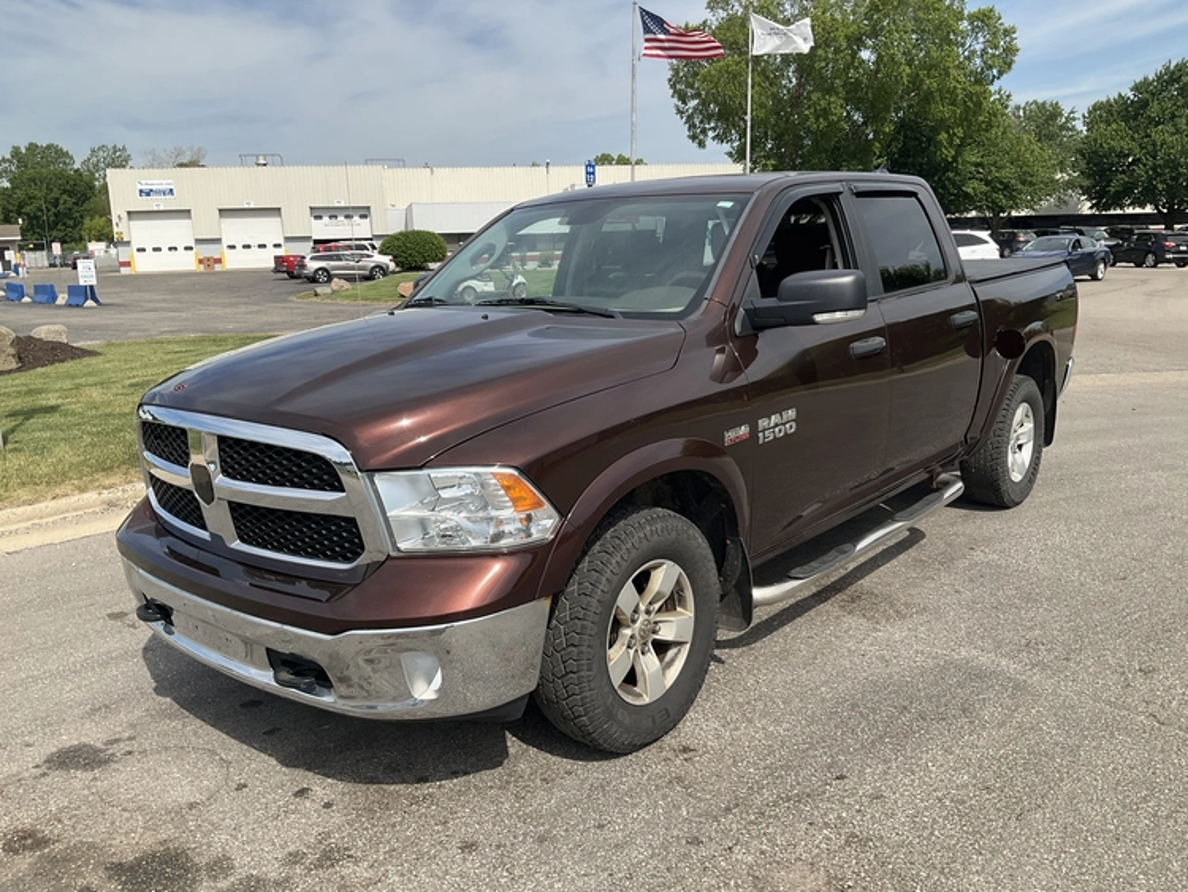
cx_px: 594
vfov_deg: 48.3
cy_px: 446
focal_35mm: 29
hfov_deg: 61.6
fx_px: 996
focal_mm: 3
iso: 25
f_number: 1.8
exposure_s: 1/1730
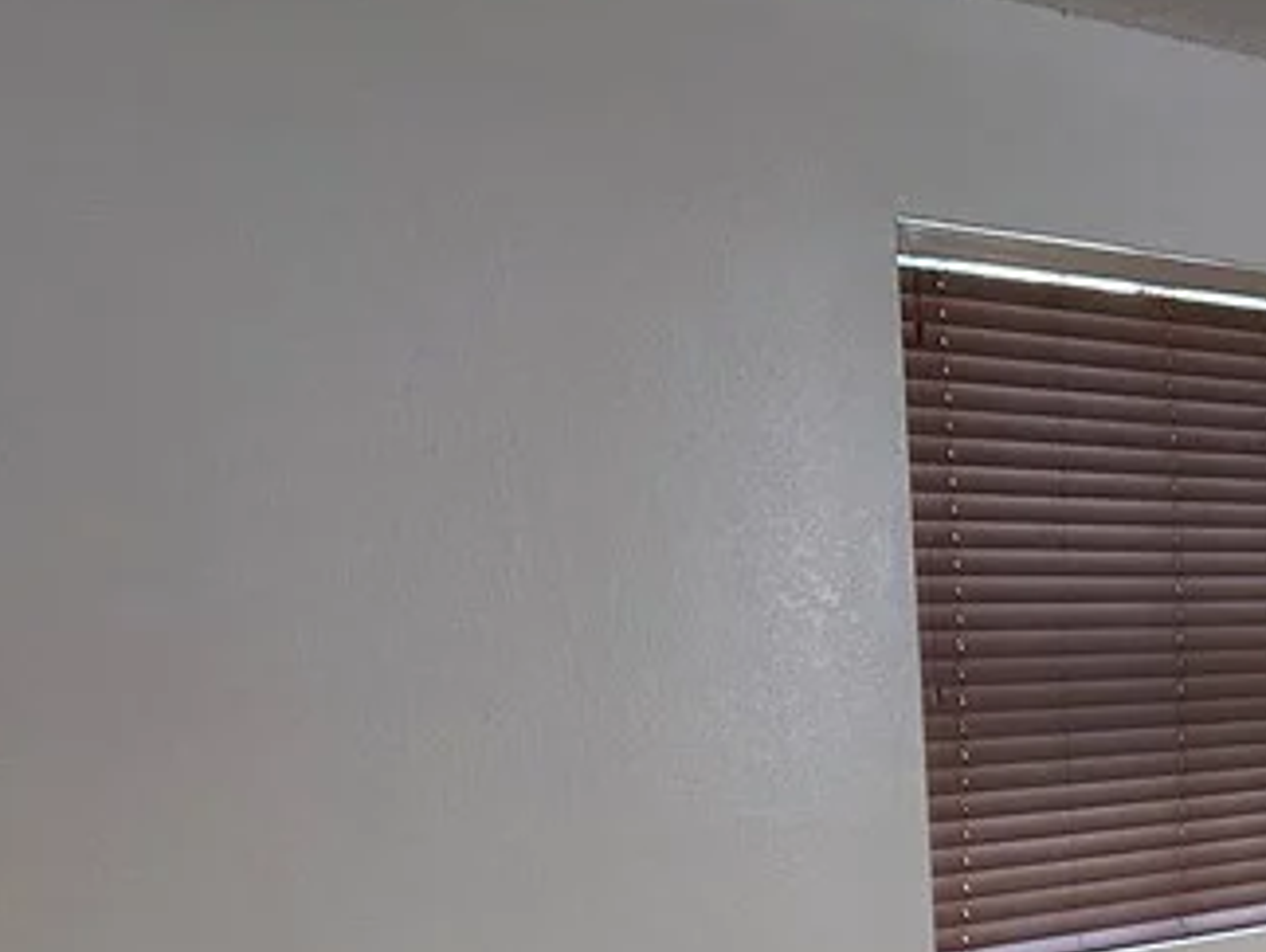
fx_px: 2783
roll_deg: -0.7
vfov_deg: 18.9
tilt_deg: -6.0
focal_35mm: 76
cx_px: 1862
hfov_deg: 21.7
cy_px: 944
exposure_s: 1/120
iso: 160
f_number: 1.78
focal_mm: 6.86
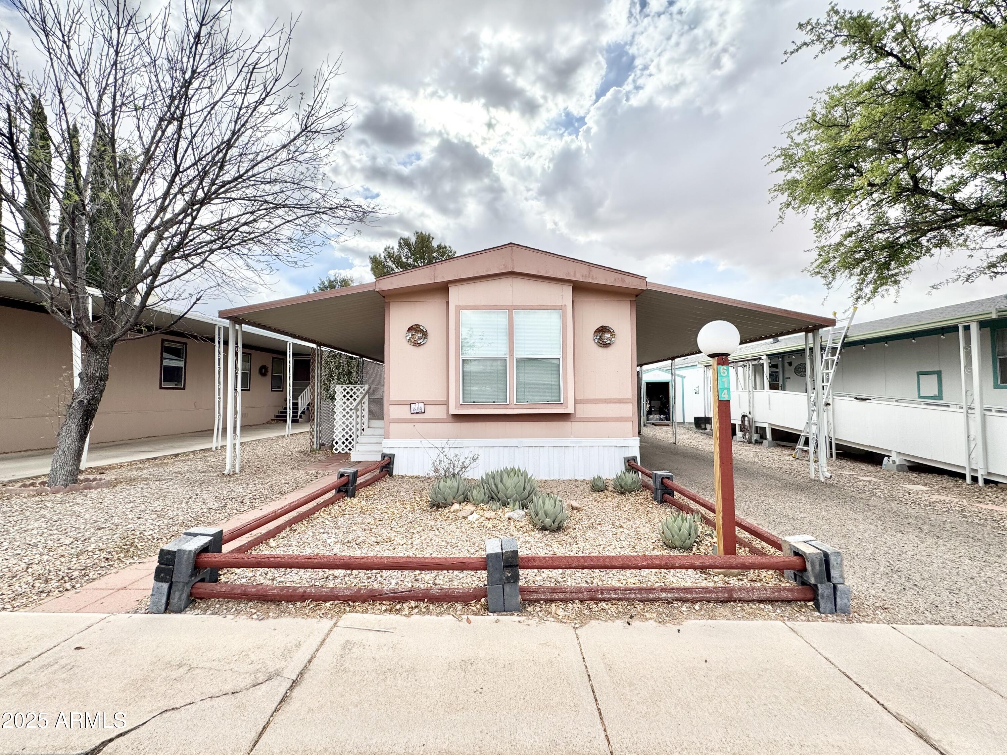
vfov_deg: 85.7
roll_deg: +0.4
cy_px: 378
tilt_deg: +2.1
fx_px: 407
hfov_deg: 102.1
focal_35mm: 14
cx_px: 504
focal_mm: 2.22
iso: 50
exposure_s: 1/1178
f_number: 2.2
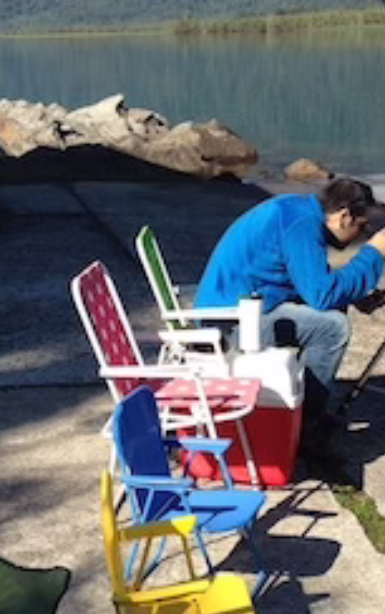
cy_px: 252
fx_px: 1273
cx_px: 68
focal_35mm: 76
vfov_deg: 27.1
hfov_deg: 17.0
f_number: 2.4
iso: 50
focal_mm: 4.12
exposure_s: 1/874
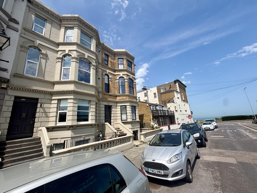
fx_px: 104
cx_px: 128
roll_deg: +4.3
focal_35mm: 14
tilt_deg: +14.0
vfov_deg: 85.7
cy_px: 96
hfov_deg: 102.1
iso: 20
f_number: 2.2
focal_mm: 2.22
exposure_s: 1/970
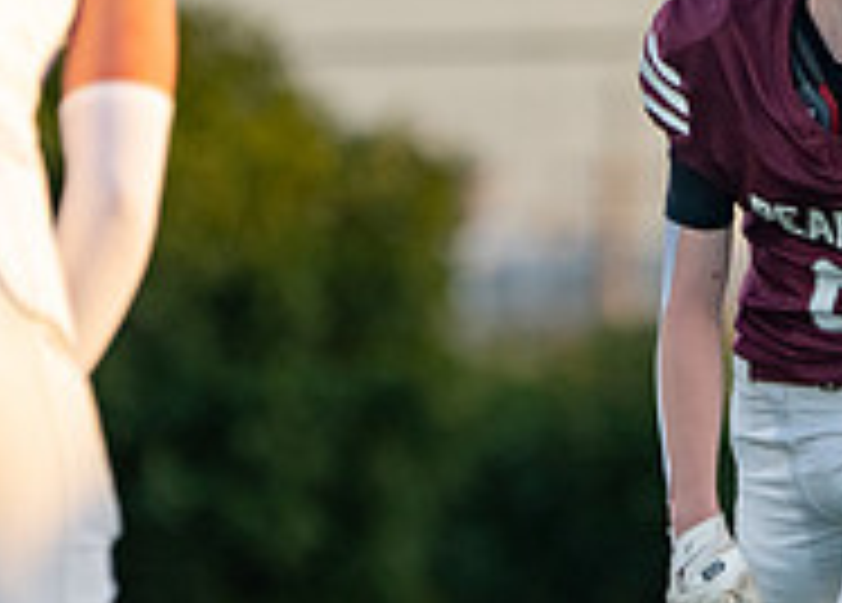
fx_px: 36532
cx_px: 880
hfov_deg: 1.3
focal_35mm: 1526
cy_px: 390
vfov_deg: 0.9
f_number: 5.6
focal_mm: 400
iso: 1600
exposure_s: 1/1000
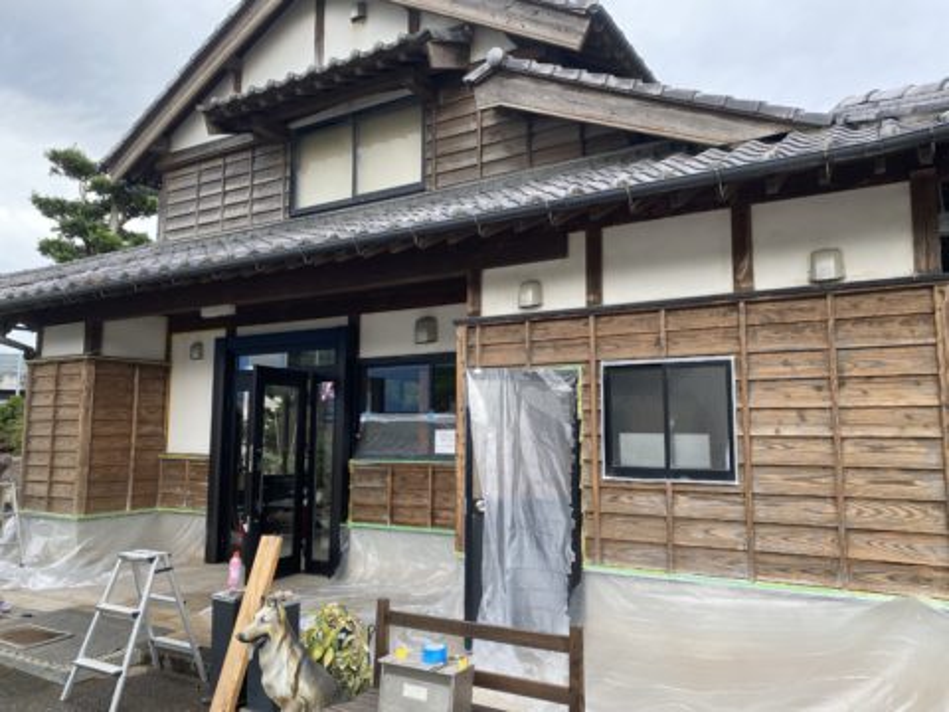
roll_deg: -0.5
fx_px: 713
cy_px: 356
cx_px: 474
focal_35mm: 26
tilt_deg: +7.4
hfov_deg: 67.3
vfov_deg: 53.1
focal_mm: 4.25
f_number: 1.8
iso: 32
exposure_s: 1/297
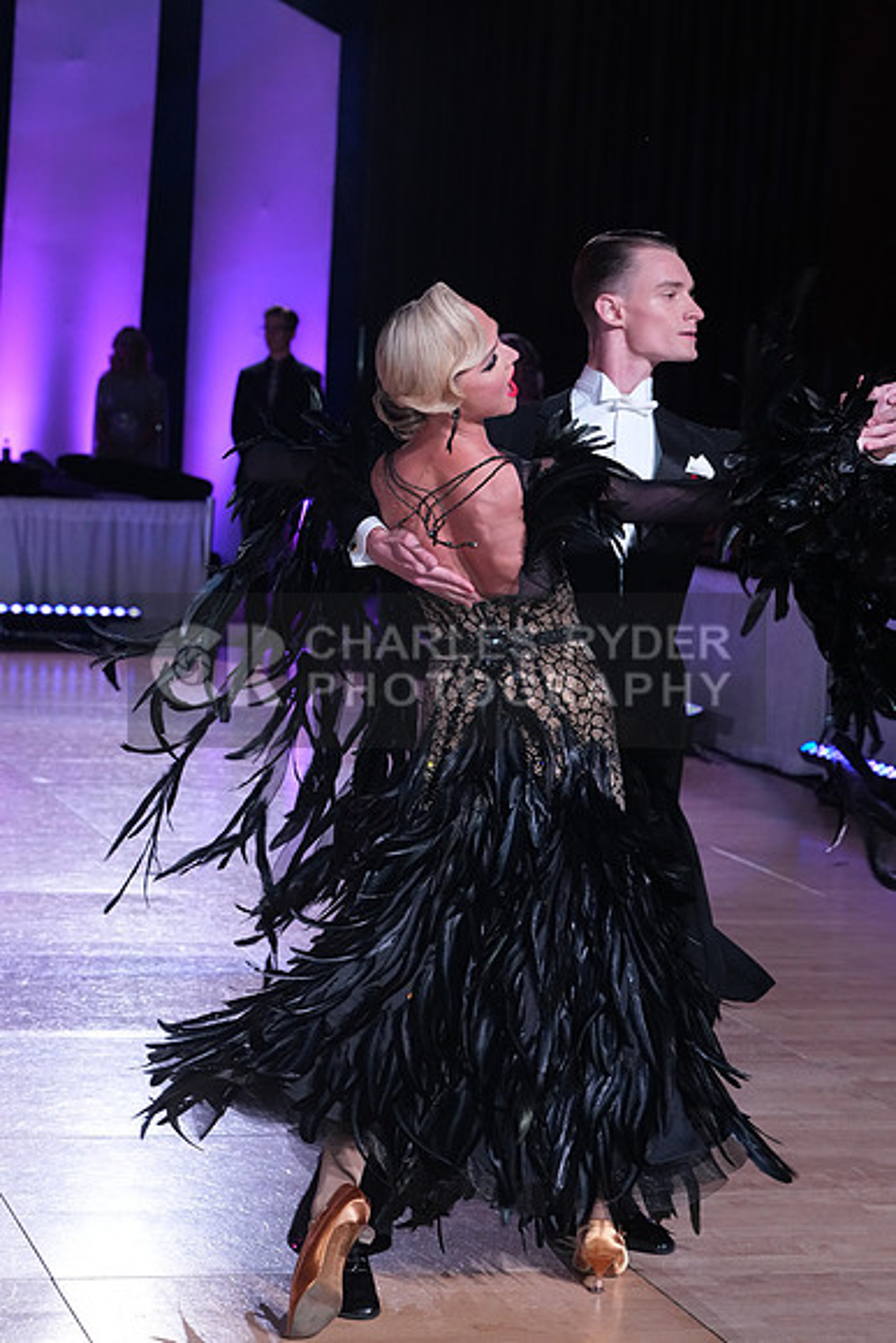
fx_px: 3209
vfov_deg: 23.6
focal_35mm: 86
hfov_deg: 15.9
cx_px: 448
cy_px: 672
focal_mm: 86
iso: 3200
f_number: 6.3
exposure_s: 1/250
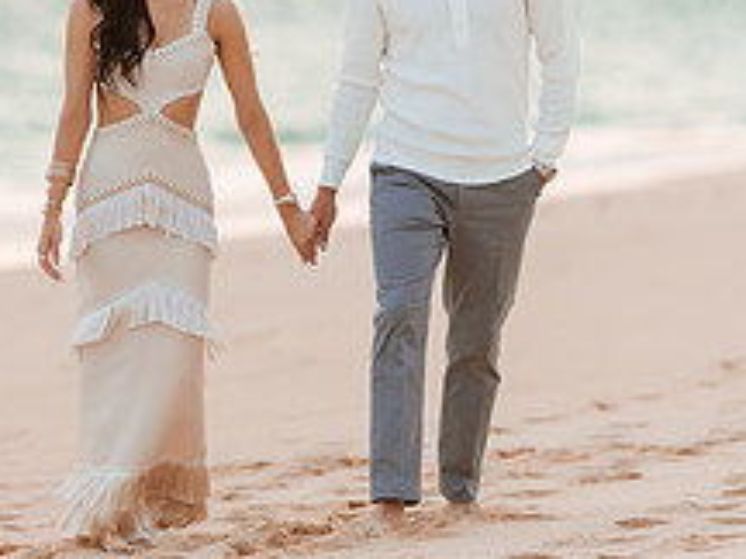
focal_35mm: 348
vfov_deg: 4.3
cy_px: -12
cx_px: 214
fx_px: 7500
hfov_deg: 5.7
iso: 320
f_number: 1.8
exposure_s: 1/5000
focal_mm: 135
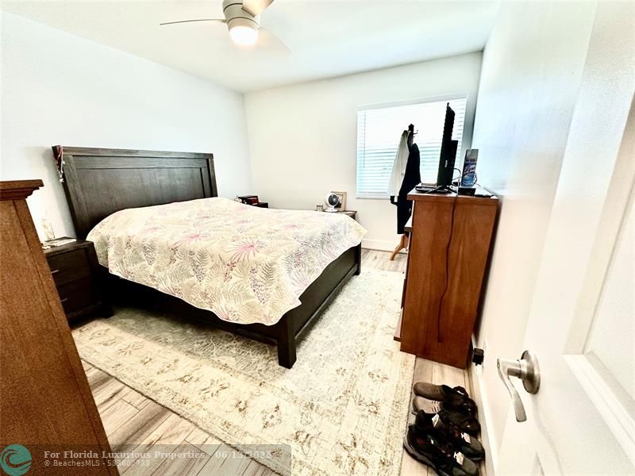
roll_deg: +2.0
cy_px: 238
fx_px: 257
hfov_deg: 102.1
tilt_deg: -16.5
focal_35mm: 14
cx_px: 318
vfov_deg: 85.7
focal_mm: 2.22
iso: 250
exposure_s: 1/120
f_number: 2.2
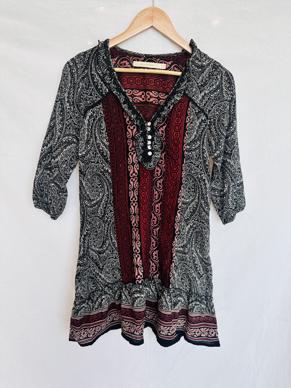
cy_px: 194
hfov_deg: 56.8
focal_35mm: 24
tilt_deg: -11.5
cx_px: 146
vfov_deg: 71.6
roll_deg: -2.4
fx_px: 269
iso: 64
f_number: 1.78
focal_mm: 6.86
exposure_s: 1/137
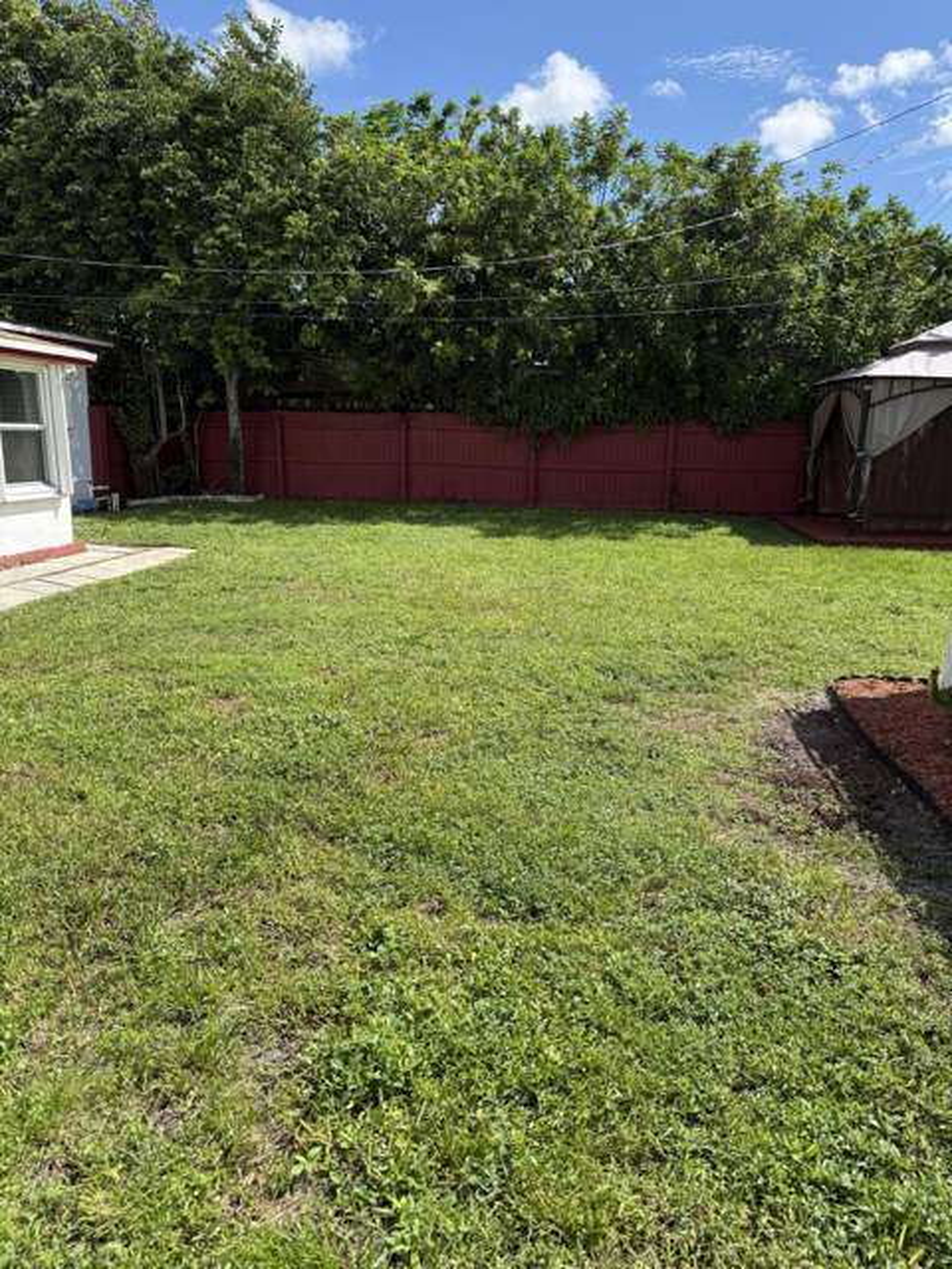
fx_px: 880
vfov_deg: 71.6
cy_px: 634
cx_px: 476
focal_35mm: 24
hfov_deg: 56.8
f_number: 1.78
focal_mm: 6.76
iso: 80
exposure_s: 1/3584
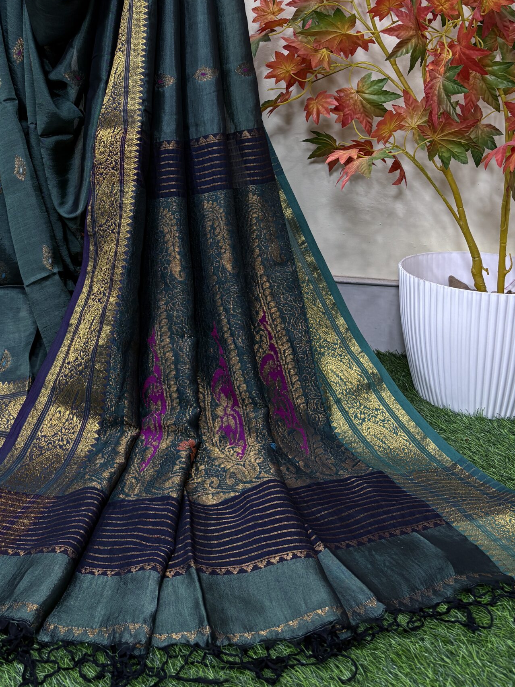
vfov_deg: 46.3
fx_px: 774
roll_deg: +0.9
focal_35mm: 39
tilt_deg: -7.8
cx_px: 129
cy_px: 176
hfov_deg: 36.0
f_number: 1.6
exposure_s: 1/50
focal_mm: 5.96
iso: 125
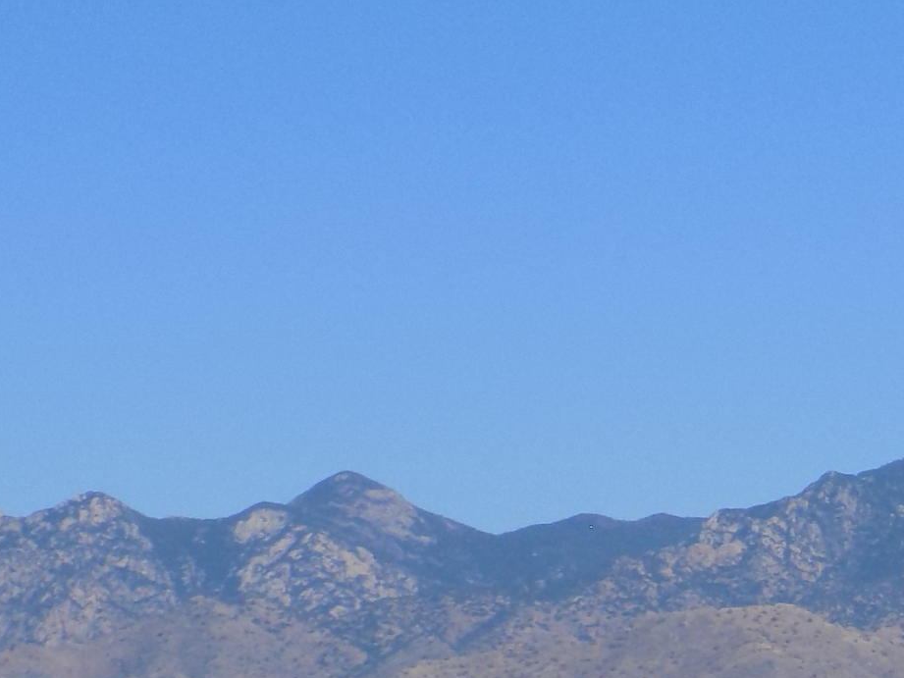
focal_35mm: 228
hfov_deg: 8.5
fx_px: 5955
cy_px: 695
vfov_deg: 6.5
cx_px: 1214
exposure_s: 1/1000
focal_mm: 12.5
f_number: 4.2
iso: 80
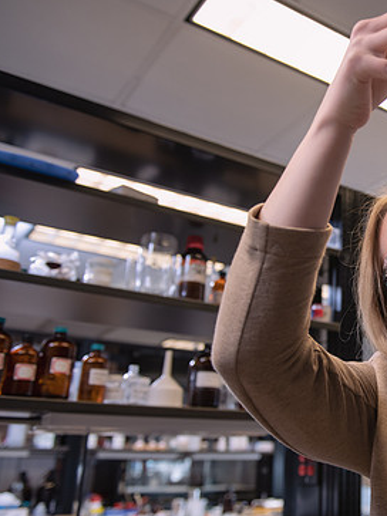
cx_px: 407
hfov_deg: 30.6
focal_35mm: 43
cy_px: 262
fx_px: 641
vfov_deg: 43.9
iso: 640
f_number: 3.5
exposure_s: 1/200
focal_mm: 28
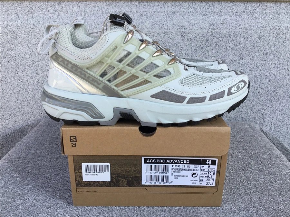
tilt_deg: -20.0
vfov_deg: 45.4
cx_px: 145
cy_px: 108
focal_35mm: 31
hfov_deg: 58.4
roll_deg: +0.2
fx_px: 260
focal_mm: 3.3
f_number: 2.4
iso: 25
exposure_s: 1/322
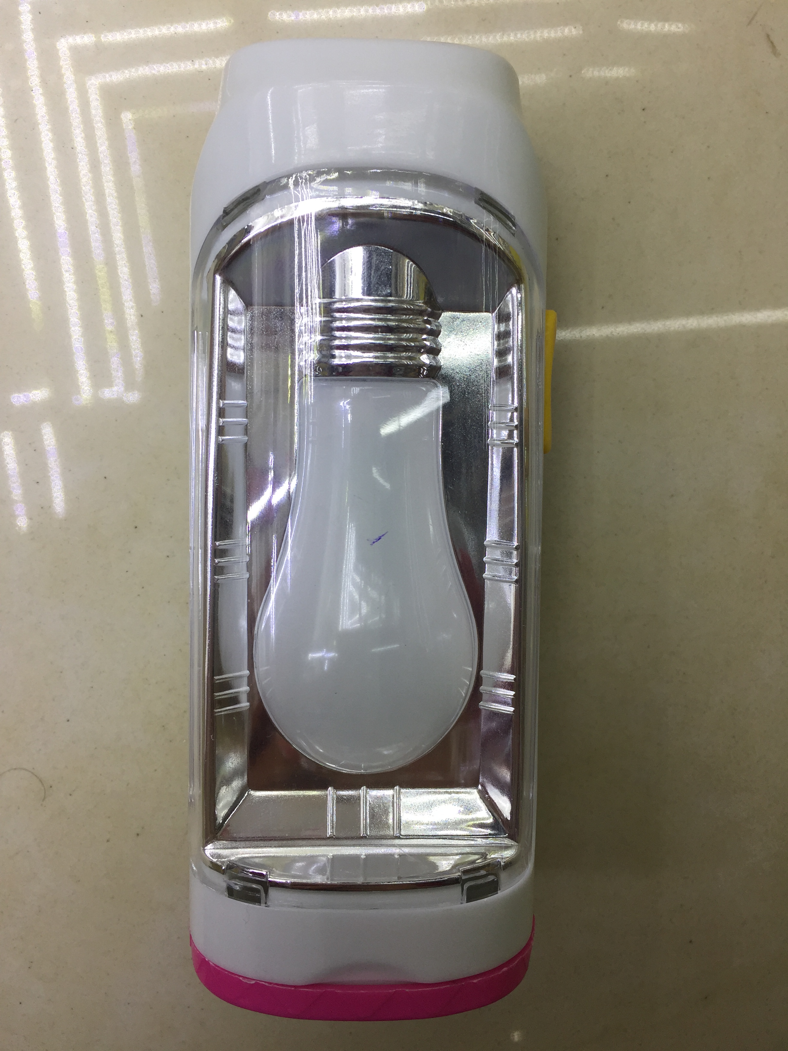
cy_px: 526
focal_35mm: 29
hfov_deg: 48.2
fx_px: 880
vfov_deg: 61.7
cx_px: 394
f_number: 2.2
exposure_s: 1/100
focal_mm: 4.15
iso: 40
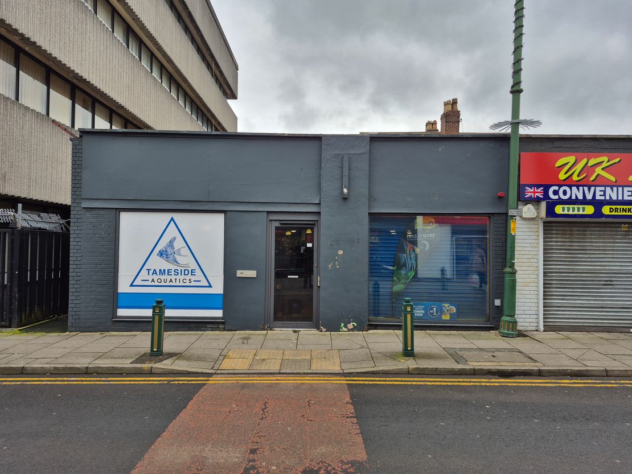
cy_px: 237
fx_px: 420
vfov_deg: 58.9
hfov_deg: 73.9
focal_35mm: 23
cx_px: 316
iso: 40
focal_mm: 5.4
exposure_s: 1/180
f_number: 1.8
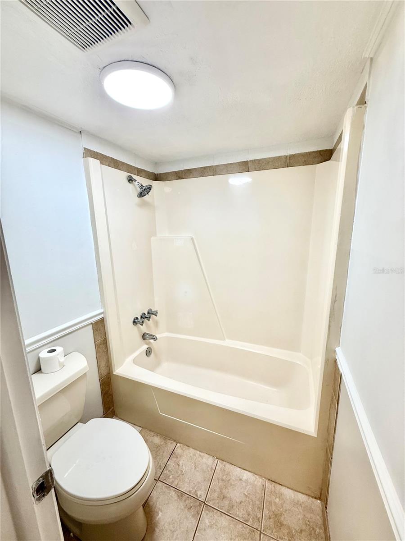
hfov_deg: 85.7
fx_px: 218
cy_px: 270
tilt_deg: -9.6
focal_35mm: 14
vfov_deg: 102.1
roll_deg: -0.1
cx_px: 202
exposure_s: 1/120
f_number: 2.2
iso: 100
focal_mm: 2.22
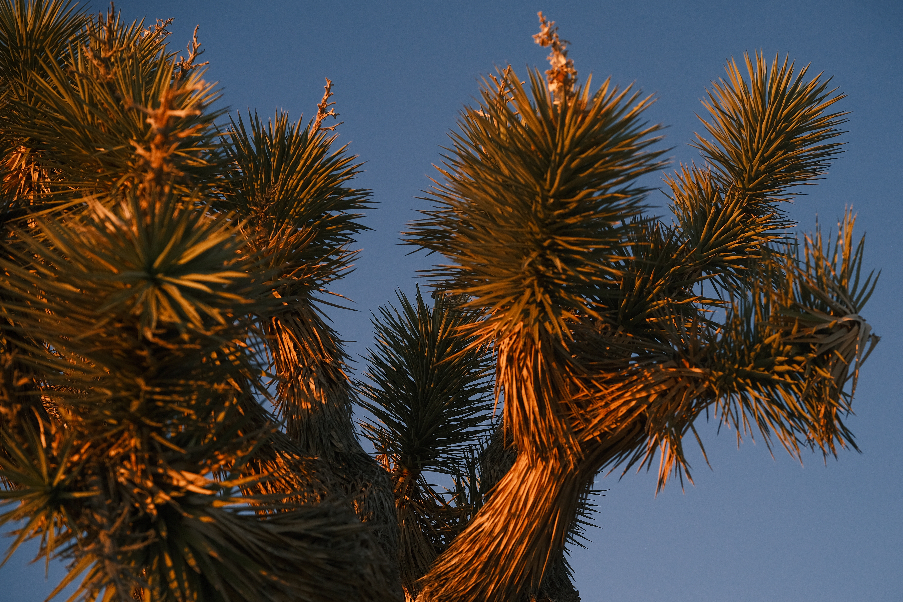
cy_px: 324
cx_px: 500
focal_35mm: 96
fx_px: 2408
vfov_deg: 14.2
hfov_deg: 21.2
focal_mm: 56
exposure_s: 1/550
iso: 640
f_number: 3.6
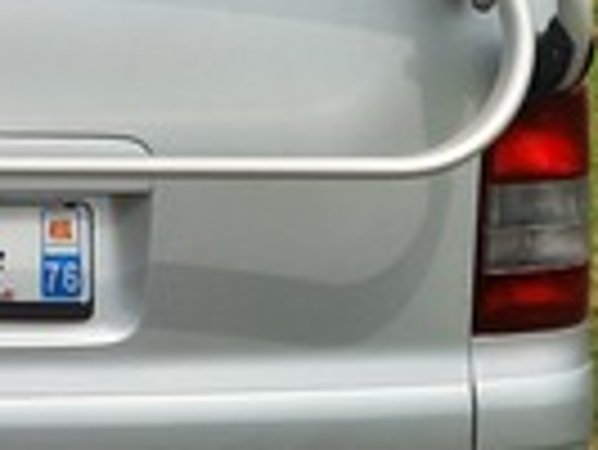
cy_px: -169
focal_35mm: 120
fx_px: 2075
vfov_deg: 11.9
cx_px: -225
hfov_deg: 15.4
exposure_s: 1/1361
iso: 32
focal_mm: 4.6
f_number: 2
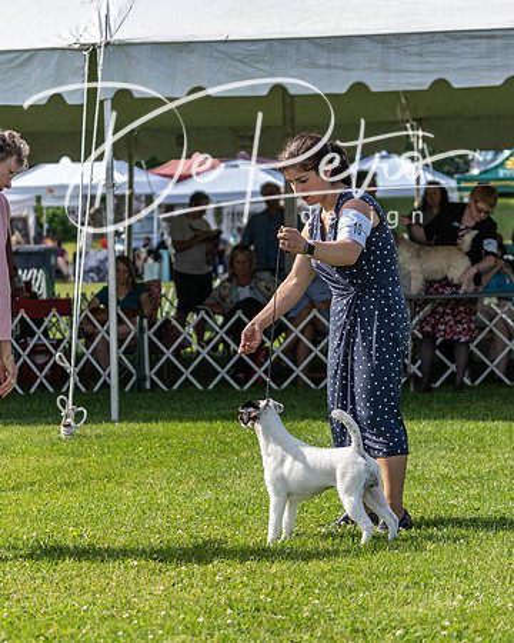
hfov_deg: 11.6
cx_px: 303
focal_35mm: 133
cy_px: 330
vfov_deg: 14.4
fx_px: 2538
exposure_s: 1/2000
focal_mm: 85
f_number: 4
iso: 500
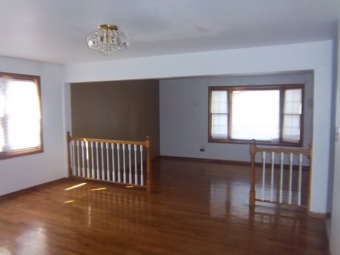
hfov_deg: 63.4
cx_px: 170
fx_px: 275
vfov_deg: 49.7
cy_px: 128
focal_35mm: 28
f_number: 3.5
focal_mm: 5.05
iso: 160
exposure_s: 1/80
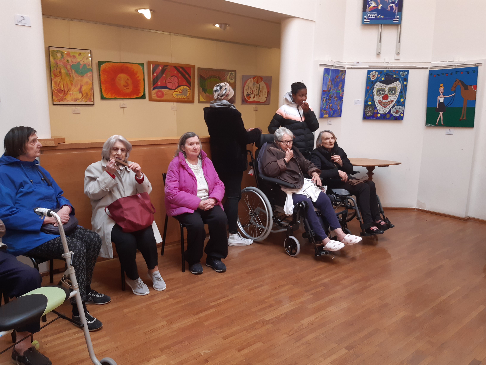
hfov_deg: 67.3
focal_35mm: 26
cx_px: 243
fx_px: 365
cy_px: 182
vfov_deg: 53.1
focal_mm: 3.92
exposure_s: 1/33
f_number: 1.7
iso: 125
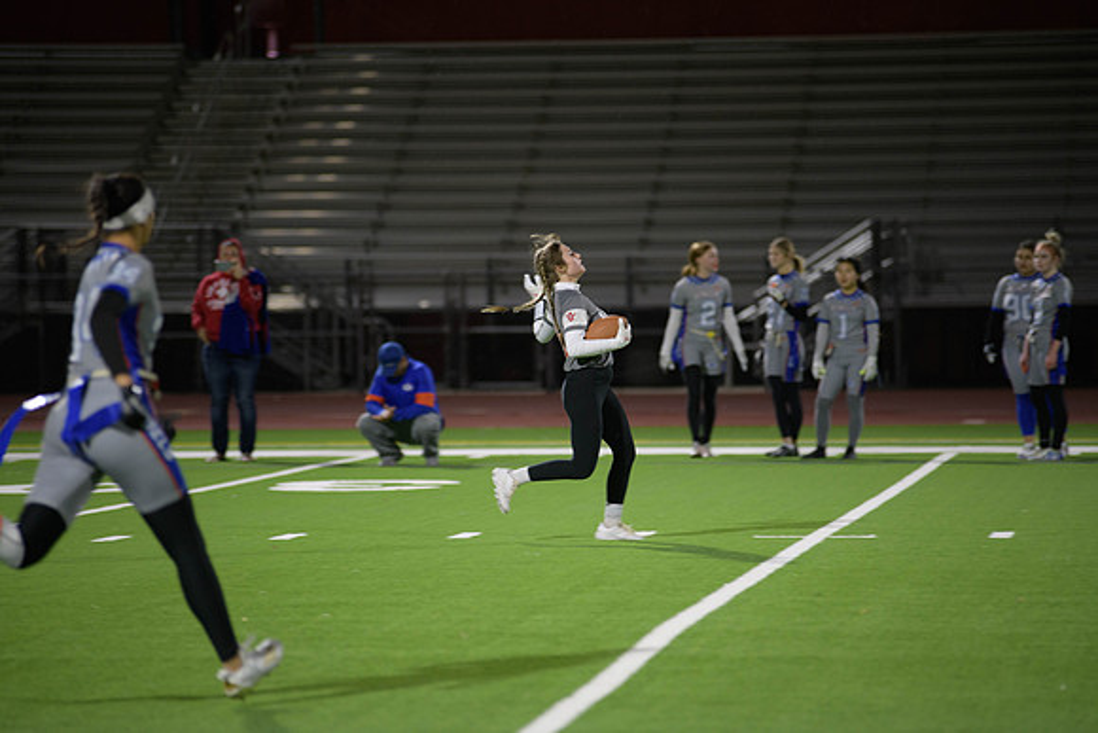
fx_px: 6101
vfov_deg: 6.9
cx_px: 549
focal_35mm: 200
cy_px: 366
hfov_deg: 10.3
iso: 1000
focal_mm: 200
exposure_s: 1/200
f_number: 2.8
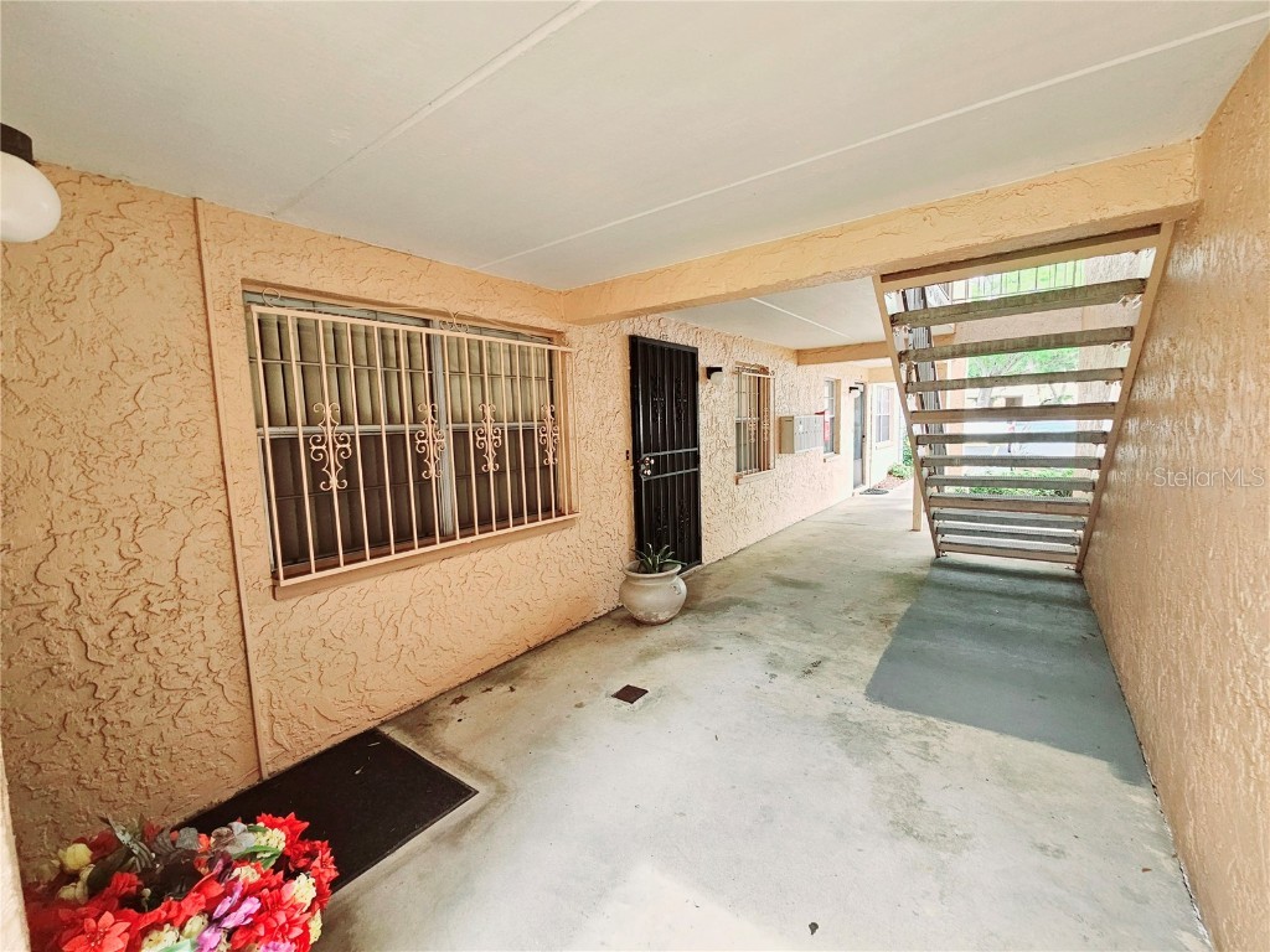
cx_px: 635
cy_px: 476
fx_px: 477
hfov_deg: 106.2
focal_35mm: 13
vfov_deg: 89.9
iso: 200
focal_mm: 2.2
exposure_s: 1/370
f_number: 2.2
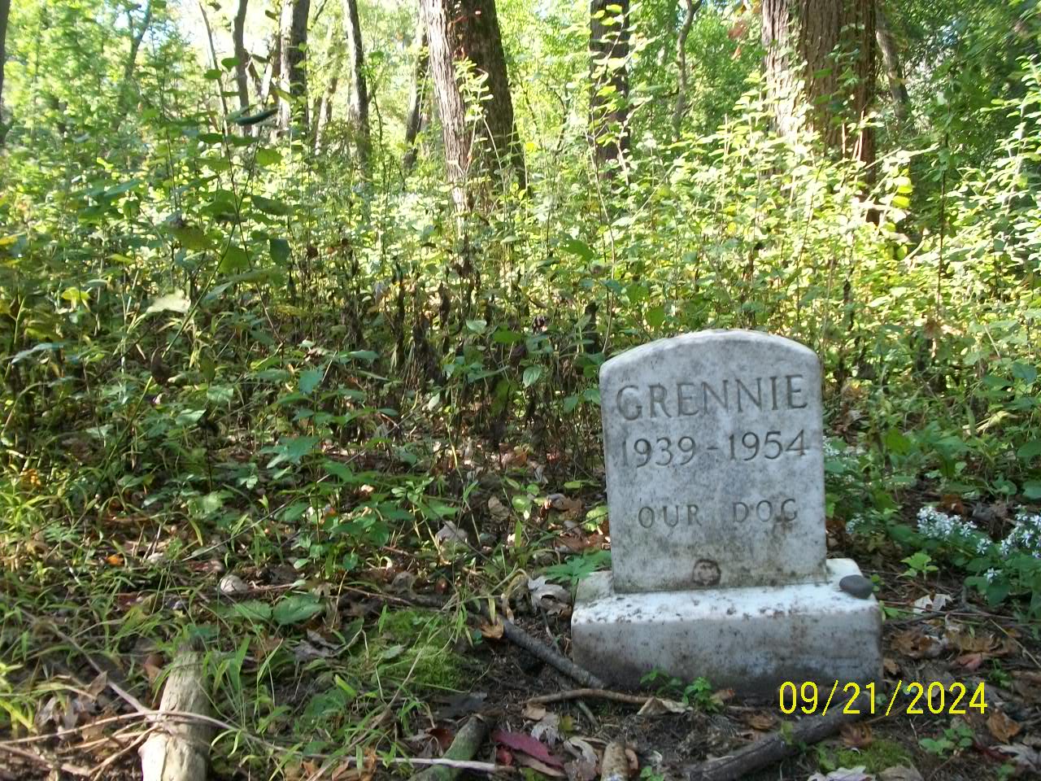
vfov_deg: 44.2
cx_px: 520
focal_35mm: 32
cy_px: 390
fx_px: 962
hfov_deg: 56.8
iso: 80
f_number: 2.9
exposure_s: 1/50
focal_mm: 5.7
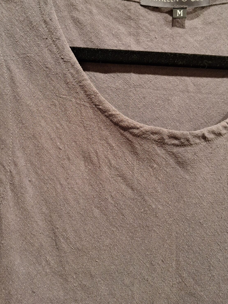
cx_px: 105
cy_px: 126
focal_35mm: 32
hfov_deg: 44.1
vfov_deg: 56.5
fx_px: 281
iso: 200
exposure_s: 1/30
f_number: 1.8
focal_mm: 5.54
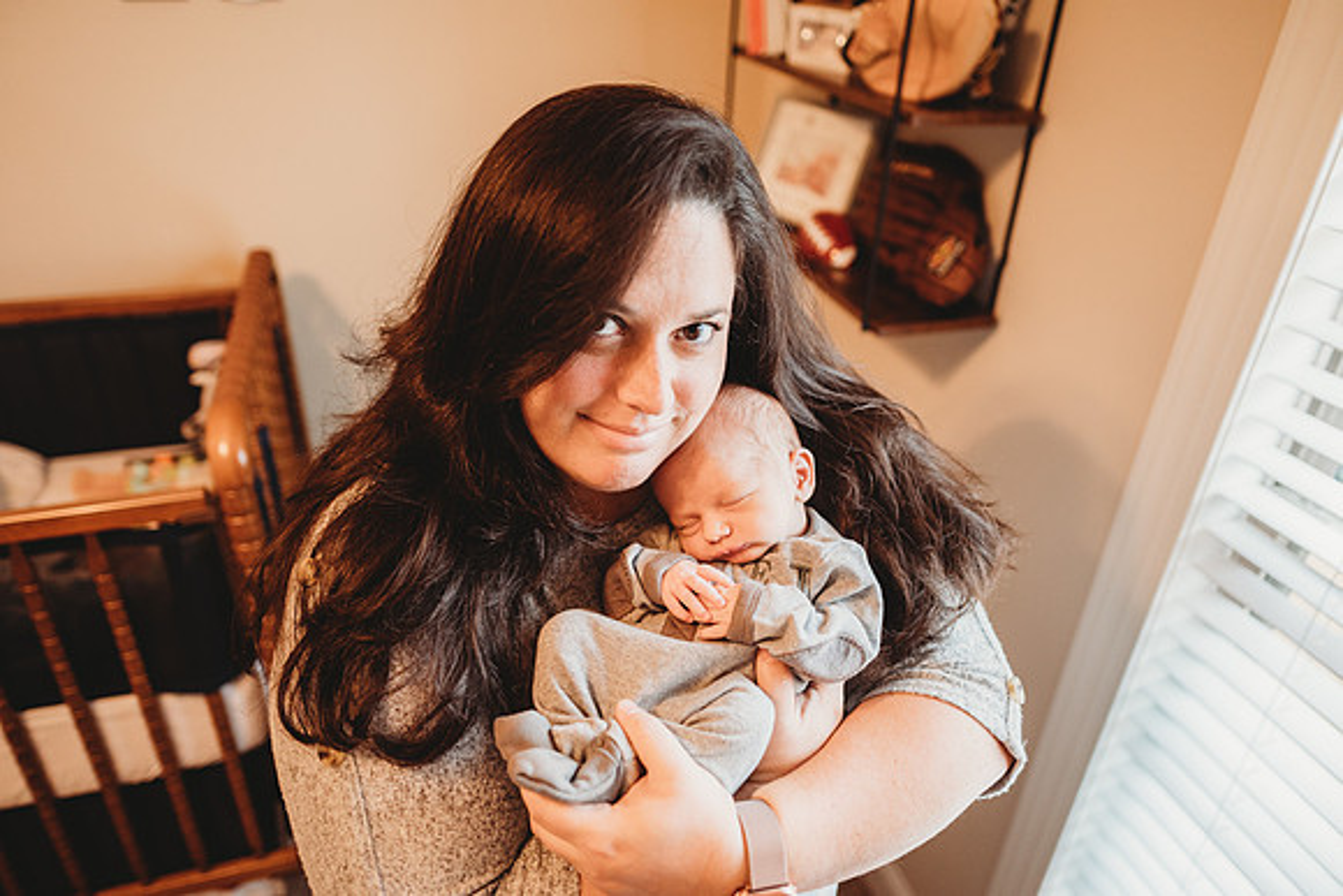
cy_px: 448
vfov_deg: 53.2
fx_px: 896
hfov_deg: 73.7
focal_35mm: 24
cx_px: 672
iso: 500
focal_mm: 24
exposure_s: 1/160
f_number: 2.2
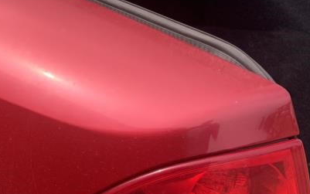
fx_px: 744
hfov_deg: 22.7
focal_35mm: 88
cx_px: 7
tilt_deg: -28.1
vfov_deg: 14.8
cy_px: 143
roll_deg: +0.2
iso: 50
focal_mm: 5.7
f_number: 1.5
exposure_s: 1/1068
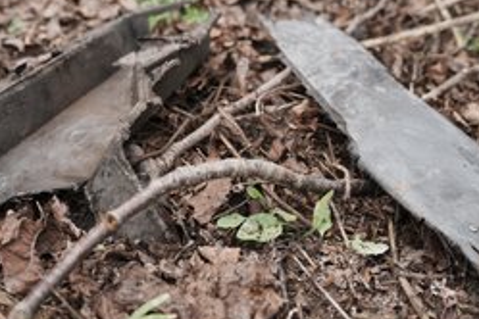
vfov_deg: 29.7
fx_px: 599
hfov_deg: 43.6
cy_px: 108
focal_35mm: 45
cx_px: 225
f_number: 3.5
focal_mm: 28
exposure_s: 1/400
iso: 100
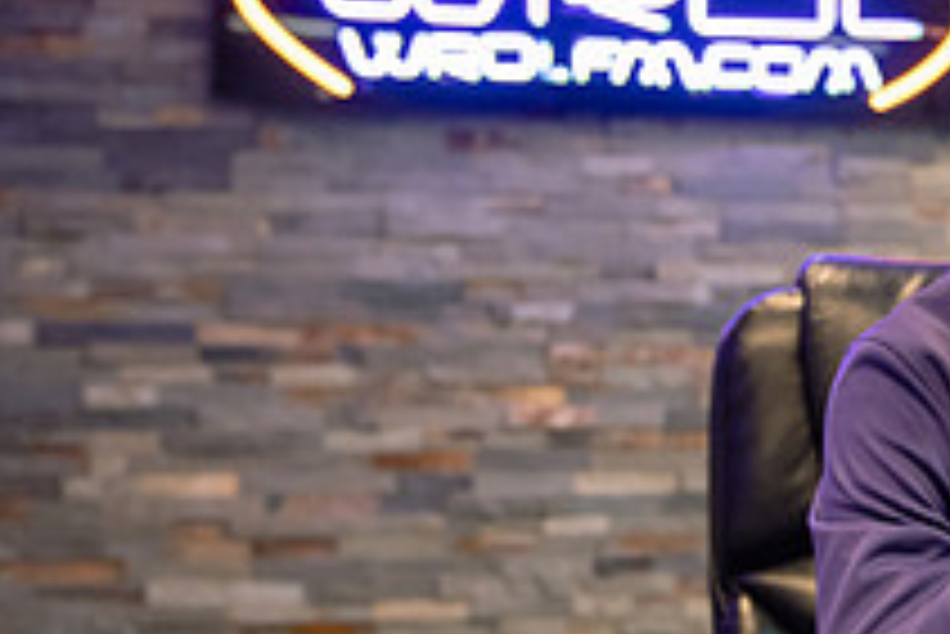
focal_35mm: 88
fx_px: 2324
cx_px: 968
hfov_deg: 22.2
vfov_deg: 15.5
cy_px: 393
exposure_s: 1/60
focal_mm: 32
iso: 1250
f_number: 2.8
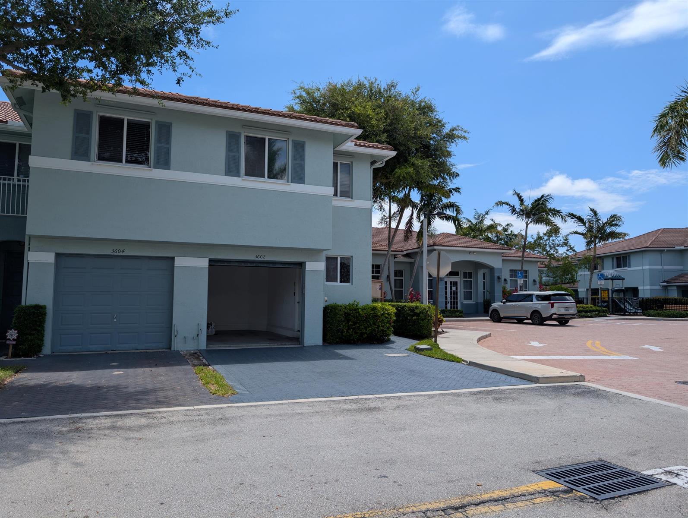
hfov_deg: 71.5
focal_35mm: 24
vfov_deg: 56.9
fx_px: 478
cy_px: 259
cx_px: 344
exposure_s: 1/1125
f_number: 1.68
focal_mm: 6.9
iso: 21
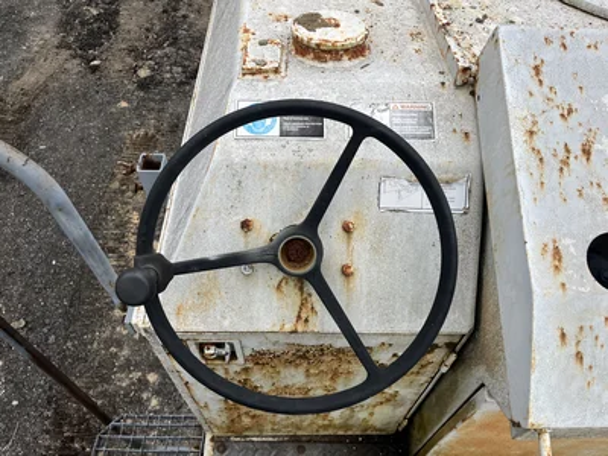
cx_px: 304
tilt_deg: -47.9
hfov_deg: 67.3
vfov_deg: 53.1
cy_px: 228
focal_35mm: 26
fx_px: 457
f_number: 1.6
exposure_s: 1/2632
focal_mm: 5.1
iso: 50
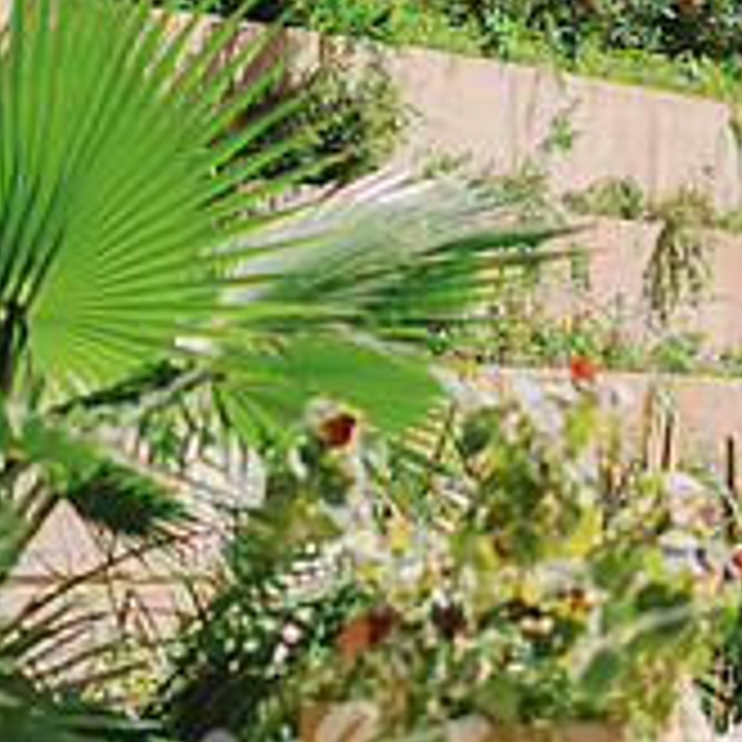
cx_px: 1012
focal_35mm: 254
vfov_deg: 6.9
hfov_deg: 6.8
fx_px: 6160
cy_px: 252
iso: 64
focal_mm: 85
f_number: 2
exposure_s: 1/8000
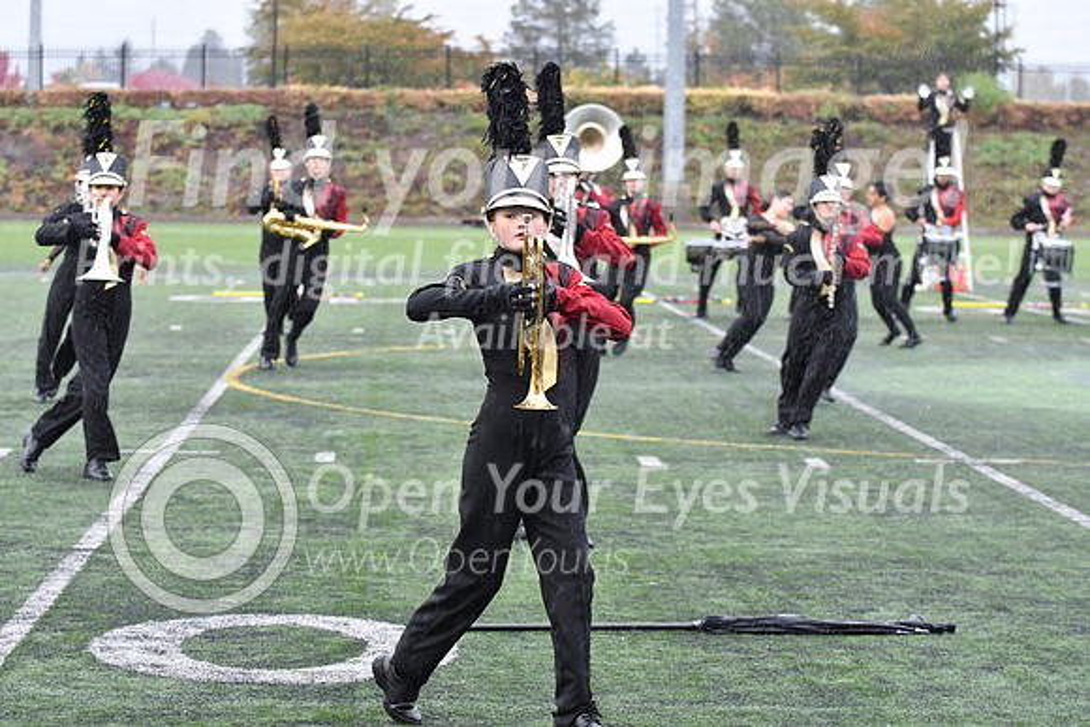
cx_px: 545
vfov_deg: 11.2
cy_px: 364
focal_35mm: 123
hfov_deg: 16.6
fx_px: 3725
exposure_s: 1/400
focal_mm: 82
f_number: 4
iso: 1000
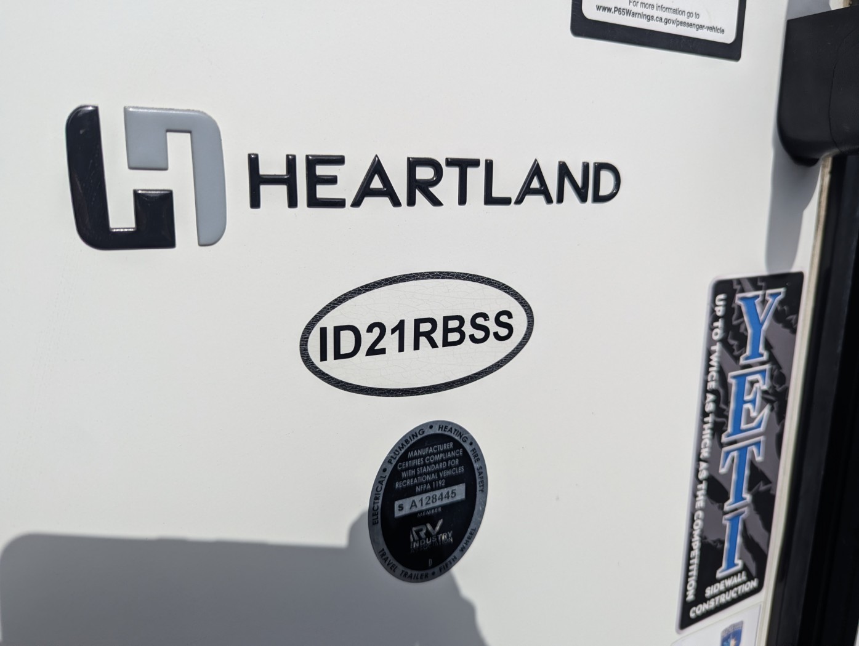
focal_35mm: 24
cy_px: 323
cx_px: 430
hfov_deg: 71.5
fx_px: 596
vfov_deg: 56.9
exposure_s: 1/6289
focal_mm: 6.81
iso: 86
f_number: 1.85
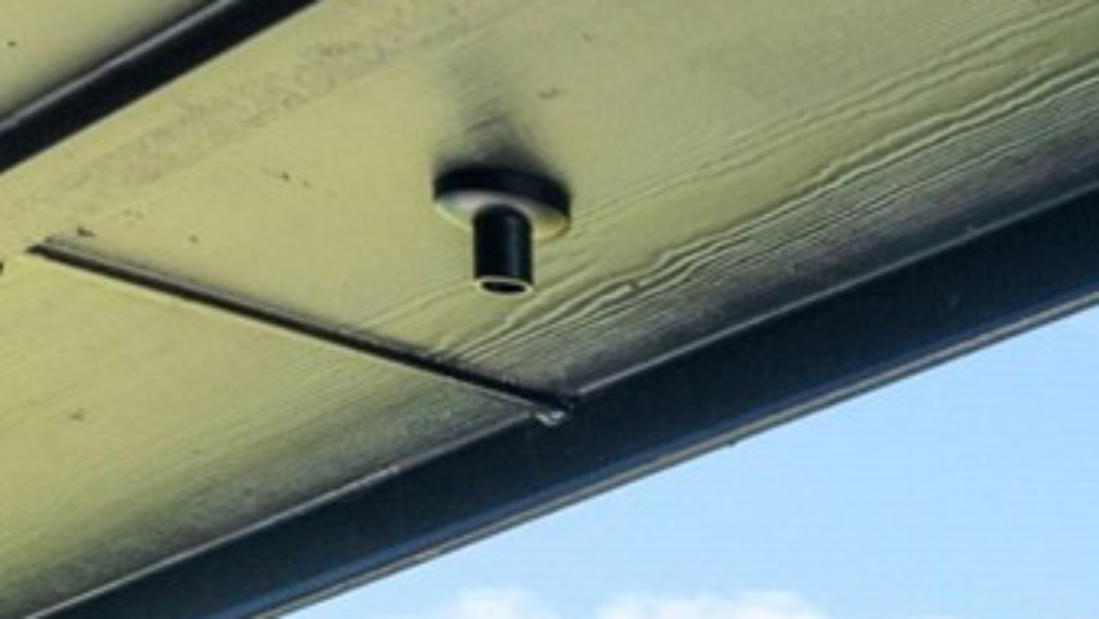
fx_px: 4111
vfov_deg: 7.5
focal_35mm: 141
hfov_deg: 12.8
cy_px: 1896
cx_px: 2380
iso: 100
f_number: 9
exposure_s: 1/15
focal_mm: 21
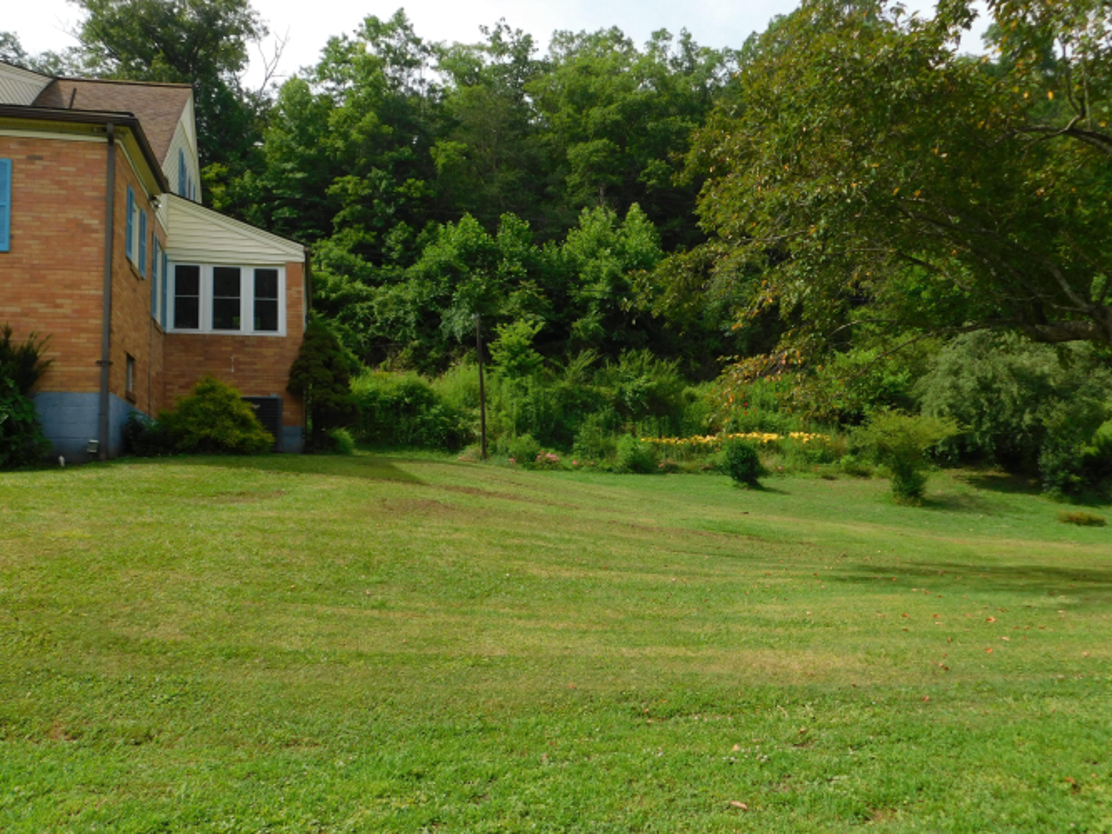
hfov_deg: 60.0
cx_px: 556
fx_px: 964
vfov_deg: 46.8
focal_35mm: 30
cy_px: 417
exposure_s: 1/1000
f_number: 3.2
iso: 125
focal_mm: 5.3
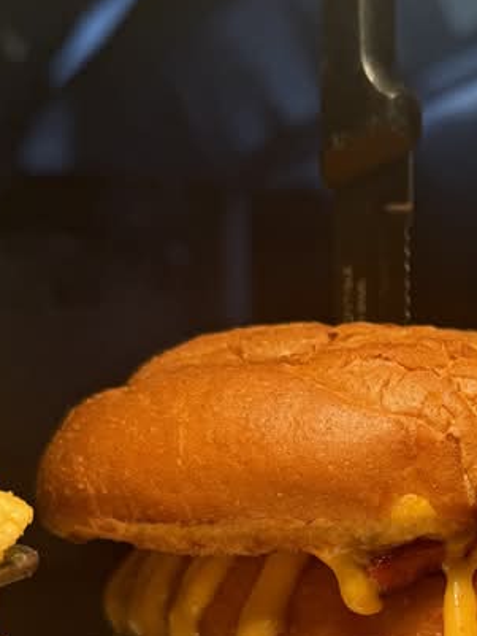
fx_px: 1175
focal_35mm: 64
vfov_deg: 29.3
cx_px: 422
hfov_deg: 22.4
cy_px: 542
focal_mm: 6.76
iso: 100
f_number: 1.78
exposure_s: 1/665
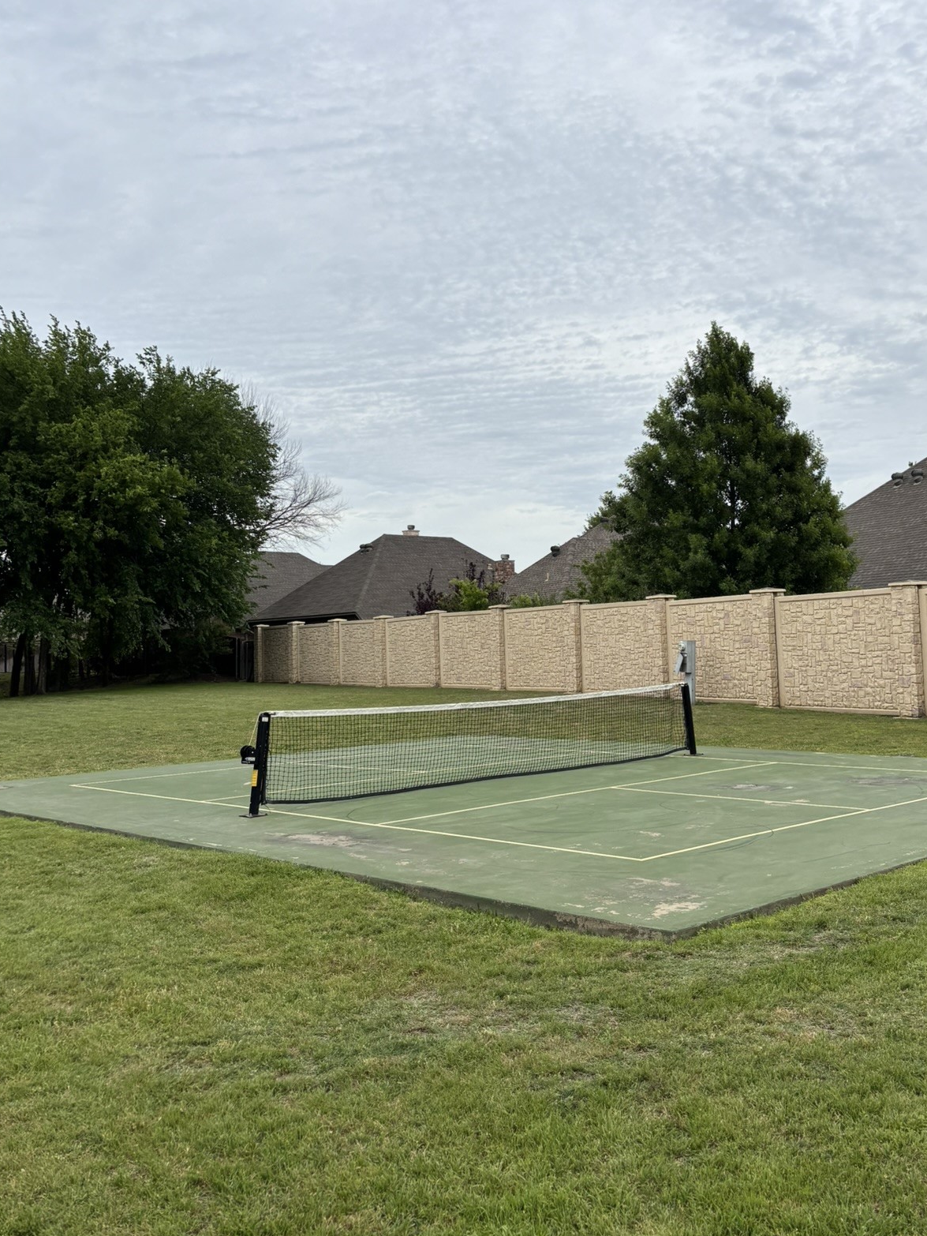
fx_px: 1214
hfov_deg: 41.7
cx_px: 544
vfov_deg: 53.9
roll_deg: +1.7
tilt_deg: +5.4
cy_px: 556
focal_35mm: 34
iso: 50
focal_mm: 5.96
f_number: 1.6
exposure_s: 1/2288
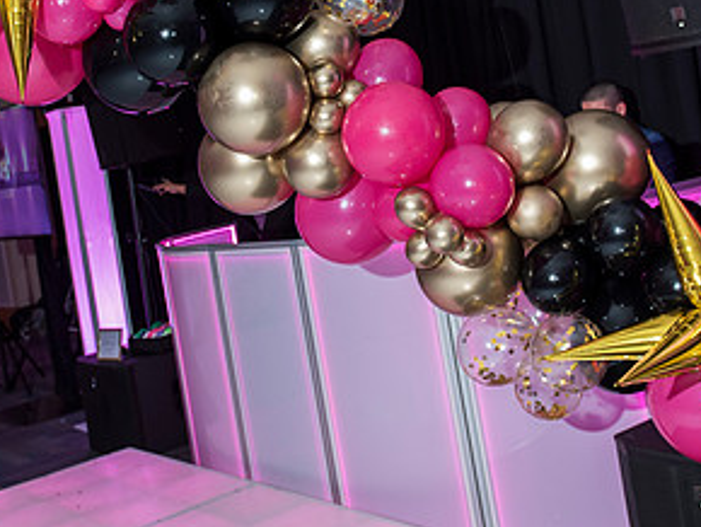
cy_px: 128
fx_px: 1094
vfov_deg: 26.7
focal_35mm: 54
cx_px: 338
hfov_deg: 35.5
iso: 800
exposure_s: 1/80
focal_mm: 26
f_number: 3.5
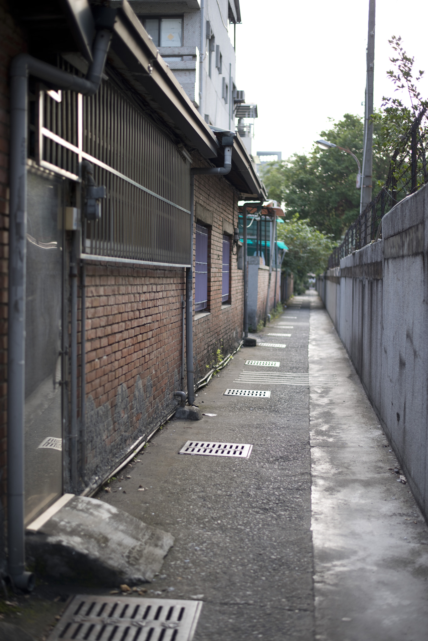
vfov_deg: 39.6
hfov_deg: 27.0
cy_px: 320
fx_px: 891
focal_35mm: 50
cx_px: 214
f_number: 1.8
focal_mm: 50
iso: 100
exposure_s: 1/500
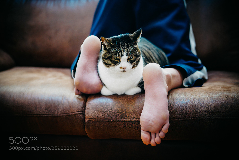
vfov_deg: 27.0
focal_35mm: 50
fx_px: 332
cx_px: 120
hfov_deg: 39.6
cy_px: 80
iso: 640
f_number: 1.8
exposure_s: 1/50
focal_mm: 50
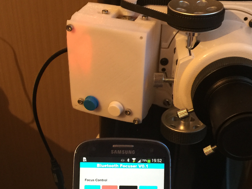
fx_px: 386
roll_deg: -0.6
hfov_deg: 36.2
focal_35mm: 53
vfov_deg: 27.3
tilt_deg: -35.6
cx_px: 128
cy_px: 128
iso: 100
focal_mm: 4.15
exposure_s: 1/10
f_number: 2.2
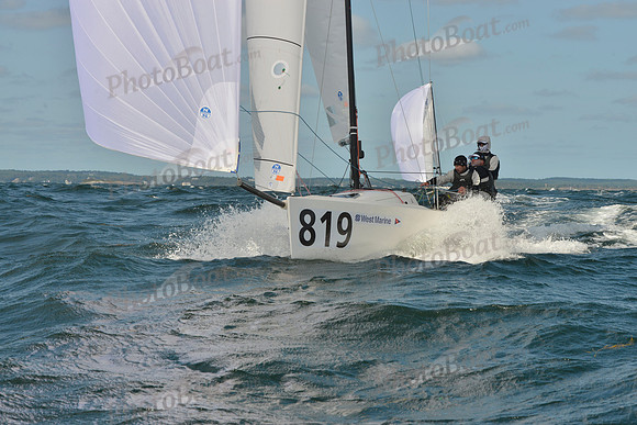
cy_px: 212
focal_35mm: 95
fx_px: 1681
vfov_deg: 14.4
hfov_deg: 21.5
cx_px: 318
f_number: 13
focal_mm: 95
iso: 400
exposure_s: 1/1000
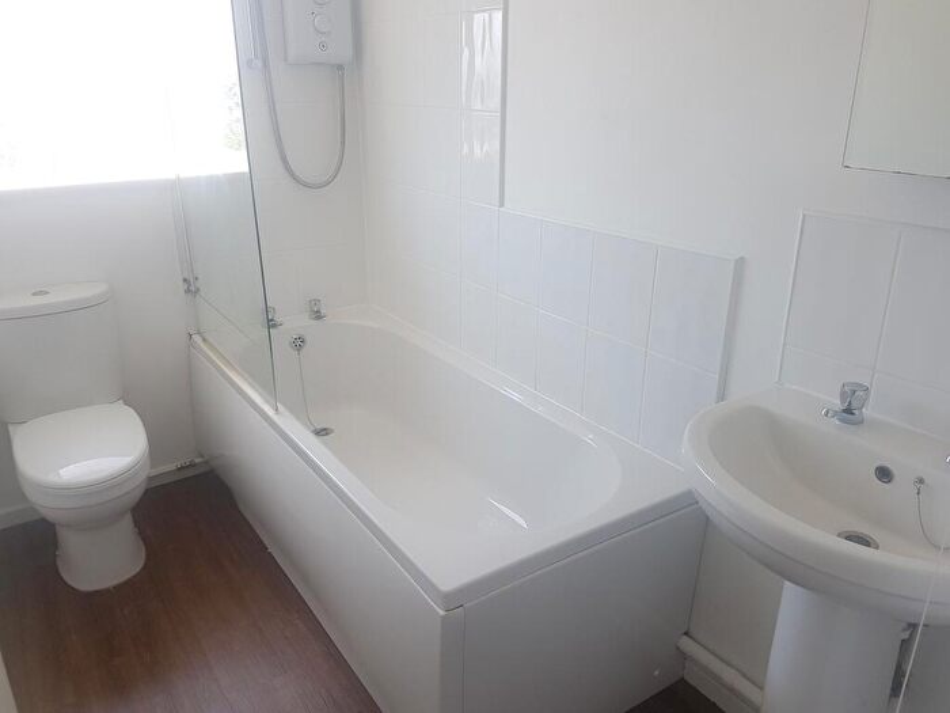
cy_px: 356
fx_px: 714
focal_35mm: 26
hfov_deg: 67.3
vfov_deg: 53.1
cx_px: 475
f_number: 1.7
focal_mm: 4.2
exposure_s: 1/104
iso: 40
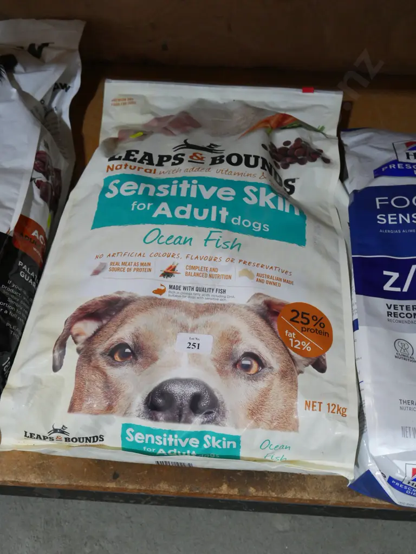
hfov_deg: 34.3
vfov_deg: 44.8
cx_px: 208
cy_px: 277
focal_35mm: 42
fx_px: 673
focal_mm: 21
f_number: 4.6
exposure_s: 1/125
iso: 1600
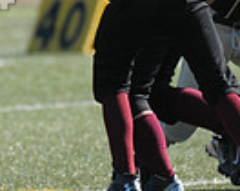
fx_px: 11864
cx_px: -220
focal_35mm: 1674
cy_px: -23
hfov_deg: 1.2
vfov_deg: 0.9
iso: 640
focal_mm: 270
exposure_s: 1/2500
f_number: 4
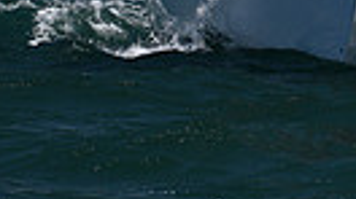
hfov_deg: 6.6
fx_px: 3047
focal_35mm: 323
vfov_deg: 3.6
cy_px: -532
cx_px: 490
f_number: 7.1
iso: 250
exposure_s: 1/800
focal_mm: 70
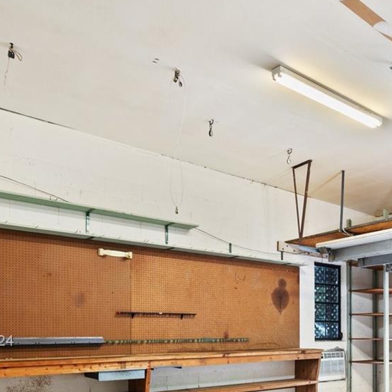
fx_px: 436
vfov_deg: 44.7
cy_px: 343
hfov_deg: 44.3
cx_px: 351
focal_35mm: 34
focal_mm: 14
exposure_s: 1/2
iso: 200
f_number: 8
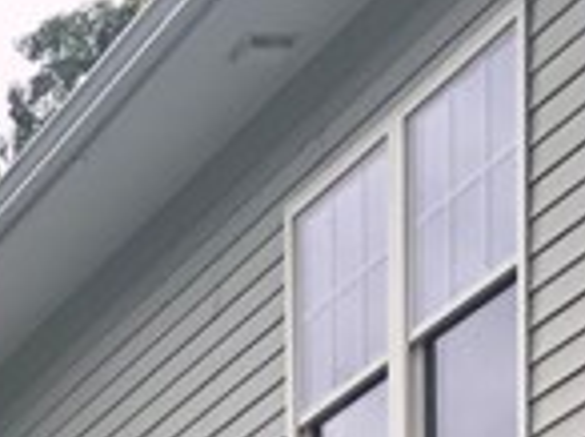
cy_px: 1511
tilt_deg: -0.7
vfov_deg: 6.5
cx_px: -894
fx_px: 3324
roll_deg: +0.9
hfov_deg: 8.9
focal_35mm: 197
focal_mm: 3.99
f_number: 1.8
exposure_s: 1/318
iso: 20
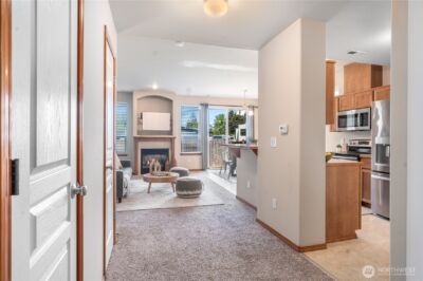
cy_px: 140
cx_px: 212
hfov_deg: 84.0
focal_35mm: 20
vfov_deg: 61.8
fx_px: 235
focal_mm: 20
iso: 320
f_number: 8
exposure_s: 1/20
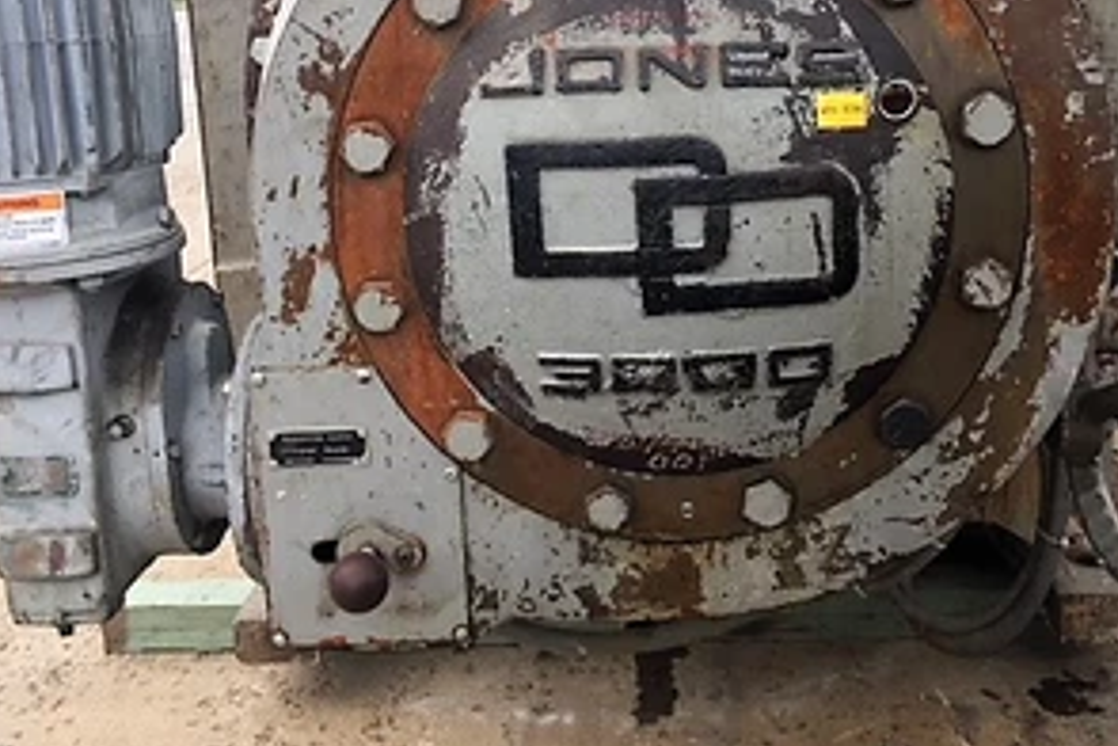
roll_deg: +1.8
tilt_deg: -11.4
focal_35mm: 41
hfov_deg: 47.4
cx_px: 589
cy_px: 202
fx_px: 1273
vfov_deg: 32.1
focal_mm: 4.15
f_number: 2.2
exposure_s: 1/120
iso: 40
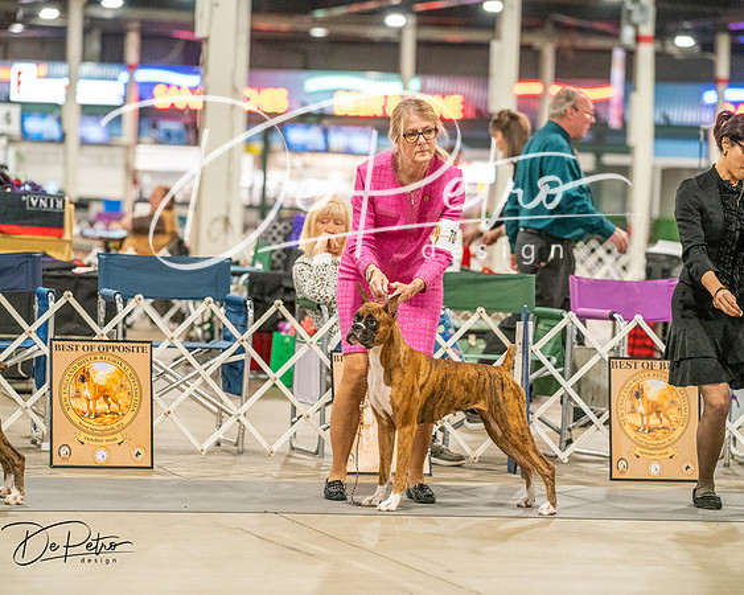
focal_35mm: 146
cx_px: 372
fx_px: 3223
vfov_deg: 10.5
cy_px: 298
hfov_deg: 13.2
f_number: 3.5
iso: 6400
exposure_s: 1/250
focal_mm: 130
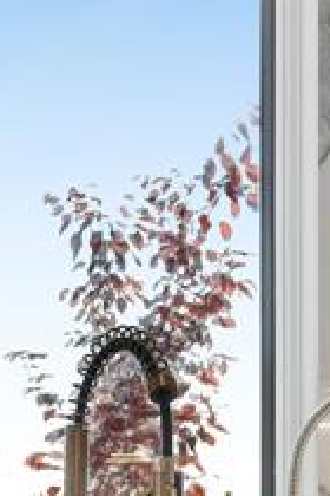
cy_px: 553
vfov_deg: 16.9
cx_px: 233
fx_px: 1609
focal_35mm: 117
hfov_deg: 11.7
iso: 640
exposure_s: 1/250
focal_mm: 21.9
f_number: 8
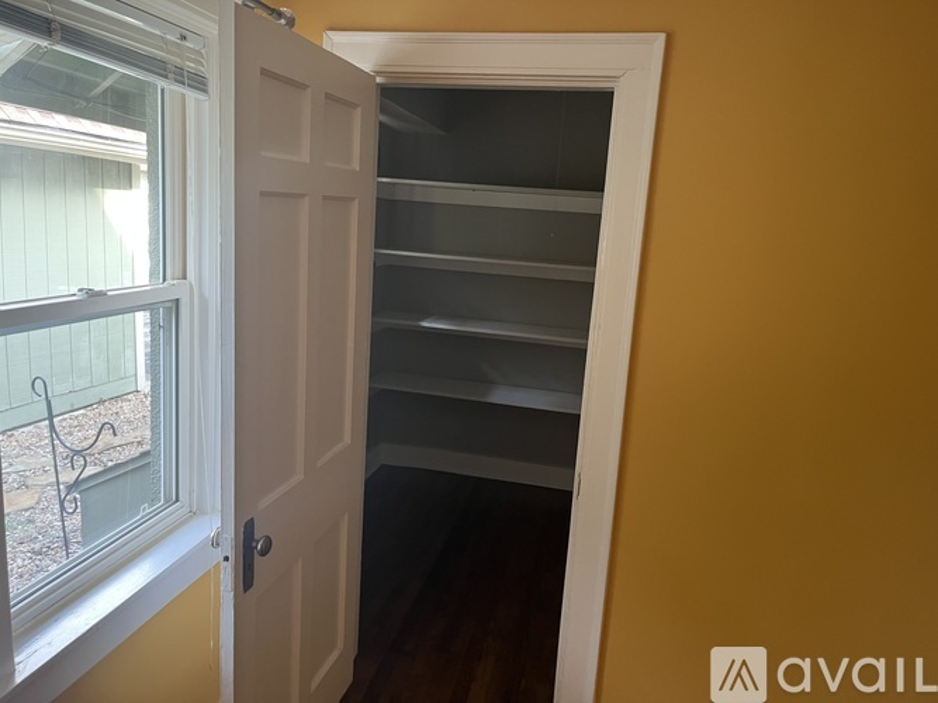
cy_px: 352
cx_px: 469
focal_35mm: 26
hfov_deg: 67.3
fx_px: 704
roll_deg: -4.9
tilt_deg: -13.1
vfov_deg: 53.0
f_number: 1.6
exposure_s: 1/60
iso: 160
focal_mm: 5.1
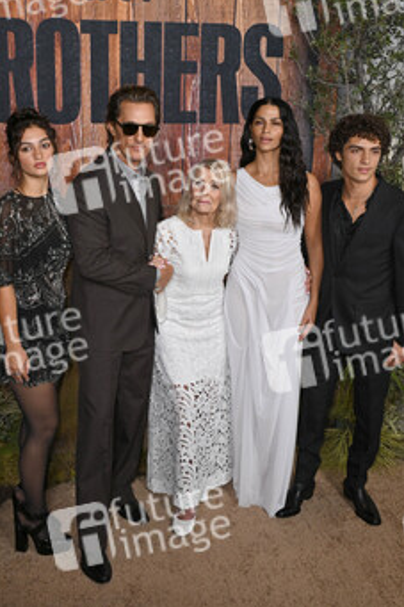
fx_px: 691
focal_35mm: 41
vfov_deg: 47.3
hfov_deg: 32.6
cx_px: 190
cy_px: 262
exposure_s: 1/250
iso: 1000
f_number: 7.1
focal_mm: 35
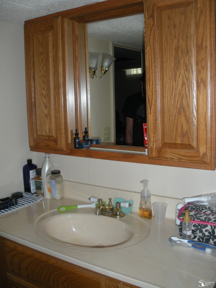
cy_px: 144
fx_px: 300
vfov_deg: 51.4
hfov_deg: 39.7
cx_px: 108
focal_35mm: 36
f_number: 3.5
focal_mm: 6.3
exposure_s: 1/60
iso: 87
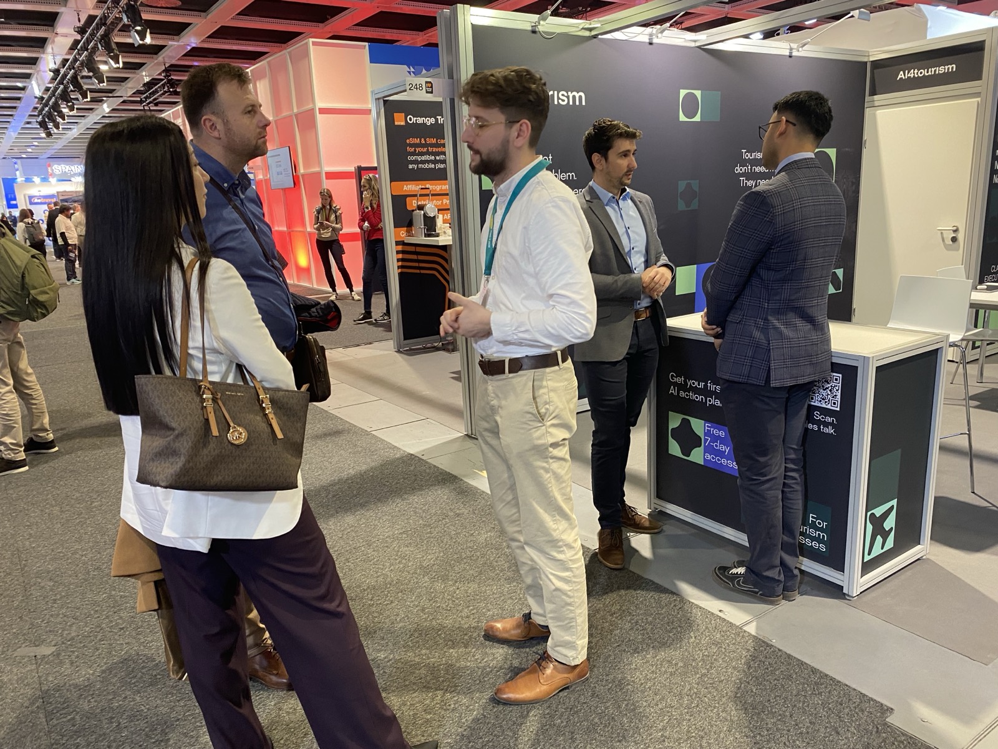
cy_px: 374
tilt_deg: -15.0
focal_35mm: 26
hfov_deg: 67.3
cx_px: 499
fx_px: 750
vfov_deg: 53.1
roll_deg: +2.5
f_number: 1.8
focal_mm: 4.25
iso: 160
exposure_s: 1/50
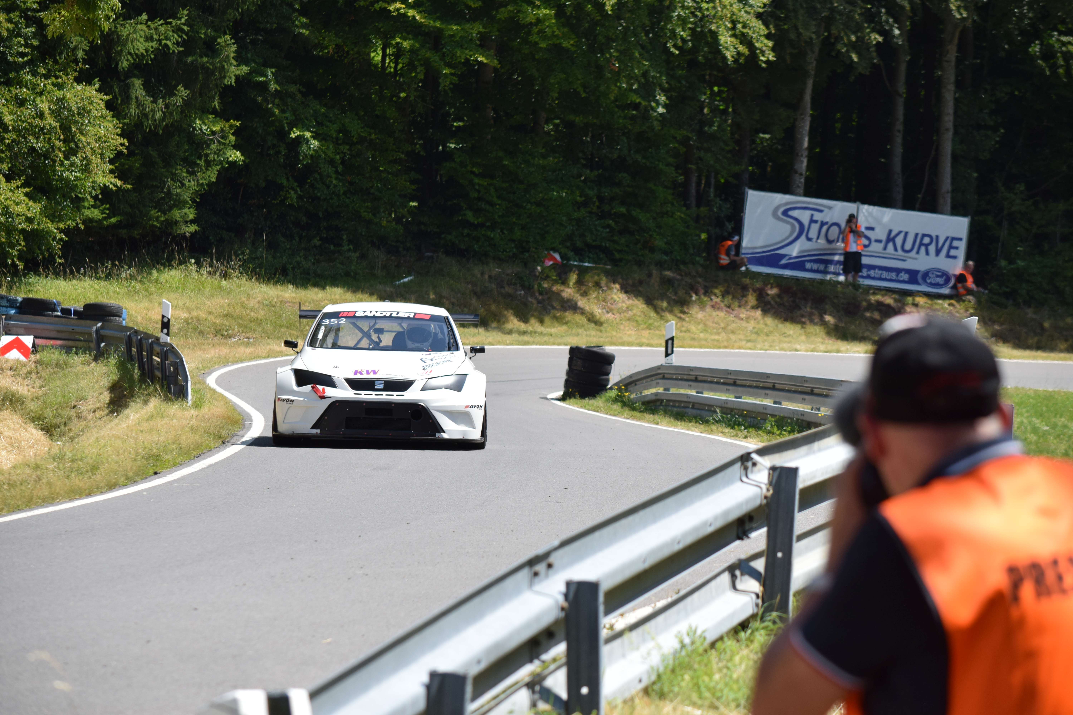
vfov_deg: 7.3
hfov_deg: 11.0
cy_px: 358
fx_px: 5588
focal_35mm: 188
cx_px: 536
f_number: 5.6
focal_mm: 125
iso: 400
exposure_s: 1/1600
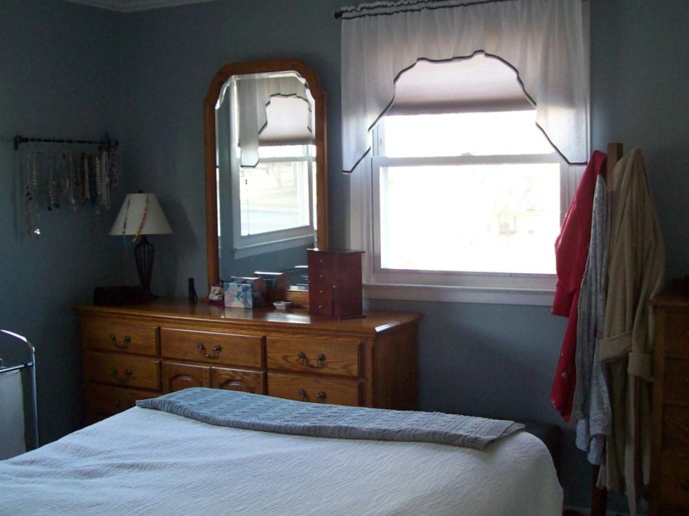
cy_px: 251
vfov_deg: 30.9
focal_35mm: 47
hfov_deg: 40.4
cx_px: 359
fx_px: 935
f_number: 2.7
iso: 200
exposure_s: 1/64
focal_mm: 6
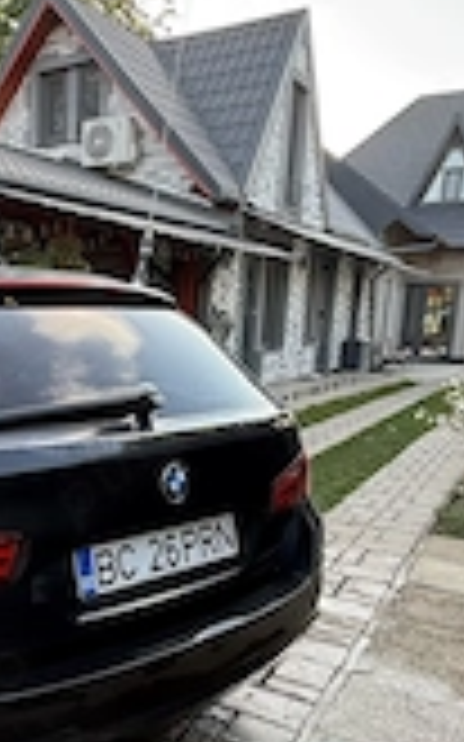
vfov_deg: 53.1
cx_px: 41
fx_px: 729
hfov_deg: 33.3
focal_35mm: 36
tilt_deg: -12.3
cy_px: 486
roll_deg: -0.5
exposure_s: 1/124
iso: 64
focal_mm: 2.22
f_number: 2.2
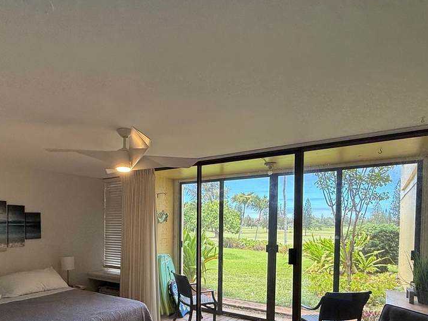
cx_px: 140
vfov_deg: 52.9
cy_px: 234
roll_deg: +0.2
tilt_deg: -1.0
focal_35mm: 25
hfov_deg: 67.3
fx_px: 309
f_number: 2.2
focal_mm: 2.22
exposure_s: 1/159
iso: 64
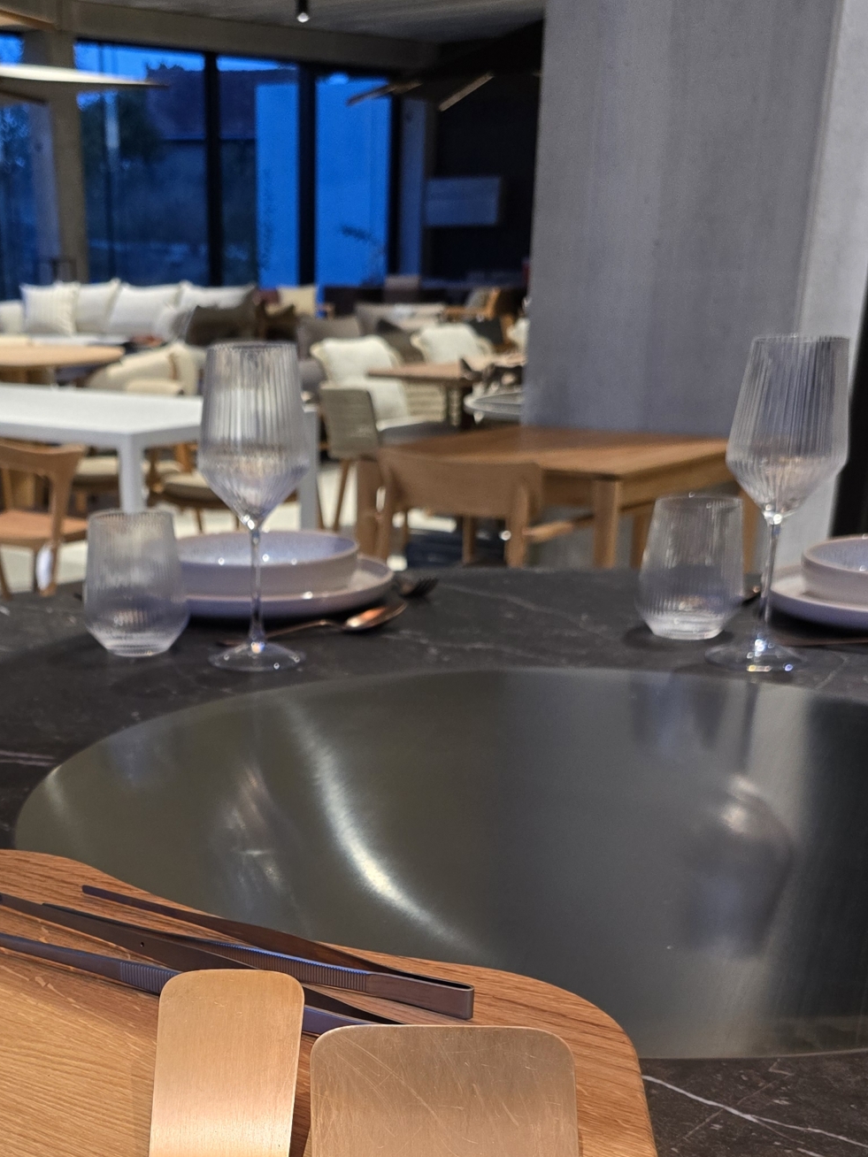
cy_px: 1063
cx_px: 247
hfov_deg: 31.8
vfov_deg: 38.8
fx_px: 1505
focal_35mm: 45
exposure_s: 1/100
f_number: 1.7
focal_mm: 6.3
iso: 250
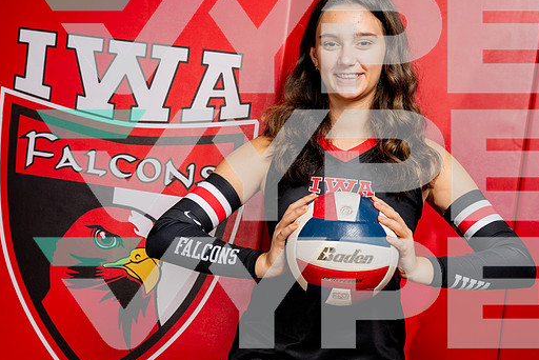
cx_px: 304
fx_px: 824
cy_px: 166
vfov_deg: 24.6
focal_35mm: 55
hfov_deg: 36.2
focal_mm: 47
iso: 200
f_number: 5.6
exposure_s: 1/250
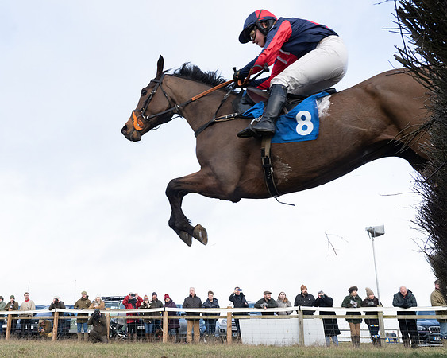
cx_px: 172
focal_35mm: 38
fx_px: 501
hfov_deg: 47.7
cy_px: 177
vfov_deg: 39.2
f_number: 8
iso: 2000
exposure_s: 1/1600
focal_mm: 32
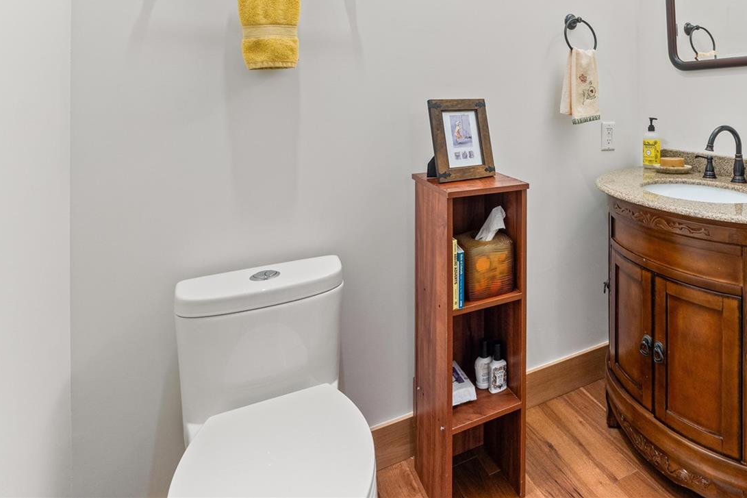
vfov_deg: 54.9
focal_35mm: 22
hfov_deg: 75.1
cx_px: 522
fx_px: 456
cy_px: 134
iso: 200
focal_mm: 10
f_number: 10
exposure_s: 1/1.67
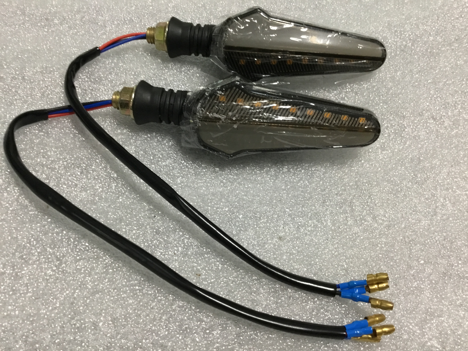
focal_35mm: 31
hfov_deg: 58.4
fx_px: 419
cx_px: 234
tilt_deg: -56.6
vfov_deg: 45.4
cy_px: 176
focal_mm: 3.3
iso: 160
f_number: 2.4
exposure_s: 1/33
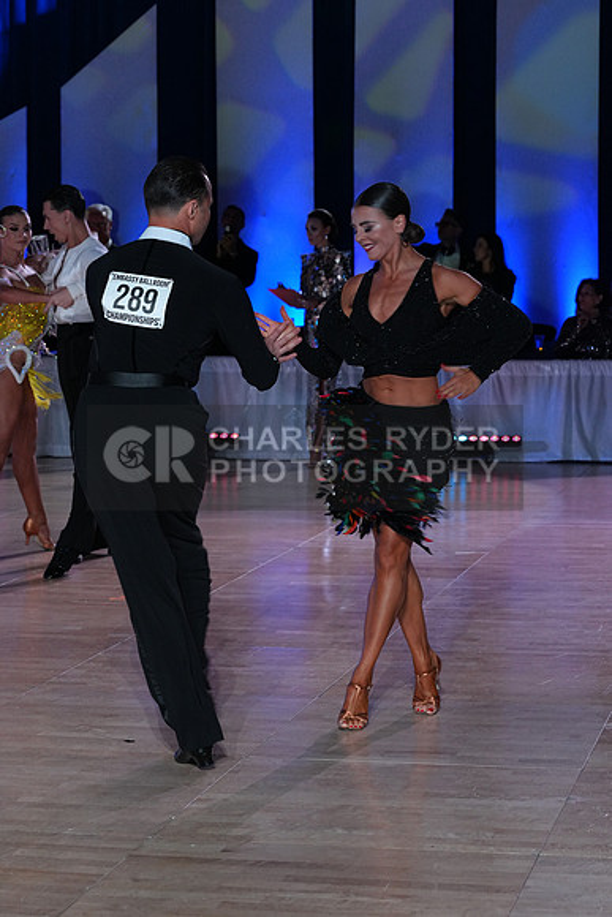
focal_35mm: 88
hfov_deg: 15.5
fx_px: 2242
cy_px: 458
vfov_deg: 23.1
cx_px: 306
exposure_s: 1/250
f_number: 6.3
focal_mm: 88
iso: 2500
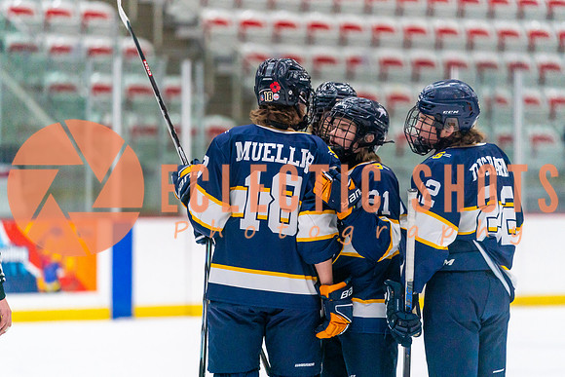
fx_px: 3139
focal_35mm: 200
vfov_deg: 6.9
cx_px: 282
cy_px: 188
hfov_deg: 10.3
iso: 4000
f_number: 2.8
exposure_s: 1/1600
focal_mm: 200
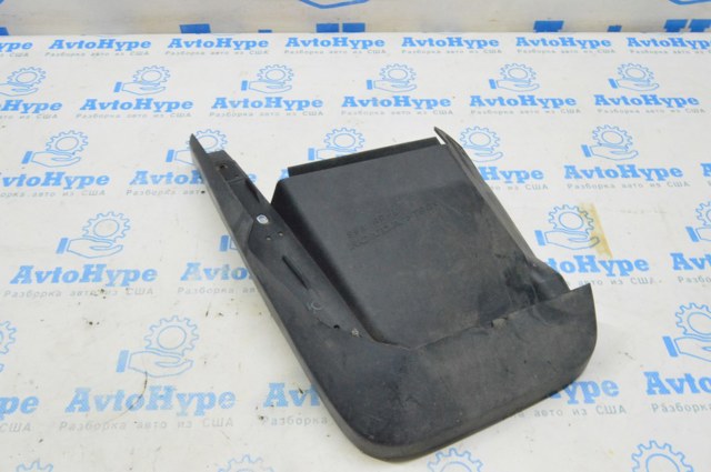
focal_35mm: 33
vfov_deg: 39.9
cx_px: 356
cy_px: 236
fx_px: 651
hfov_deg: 57.3
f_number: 20
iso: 6400
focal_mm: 22
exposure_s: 1/15
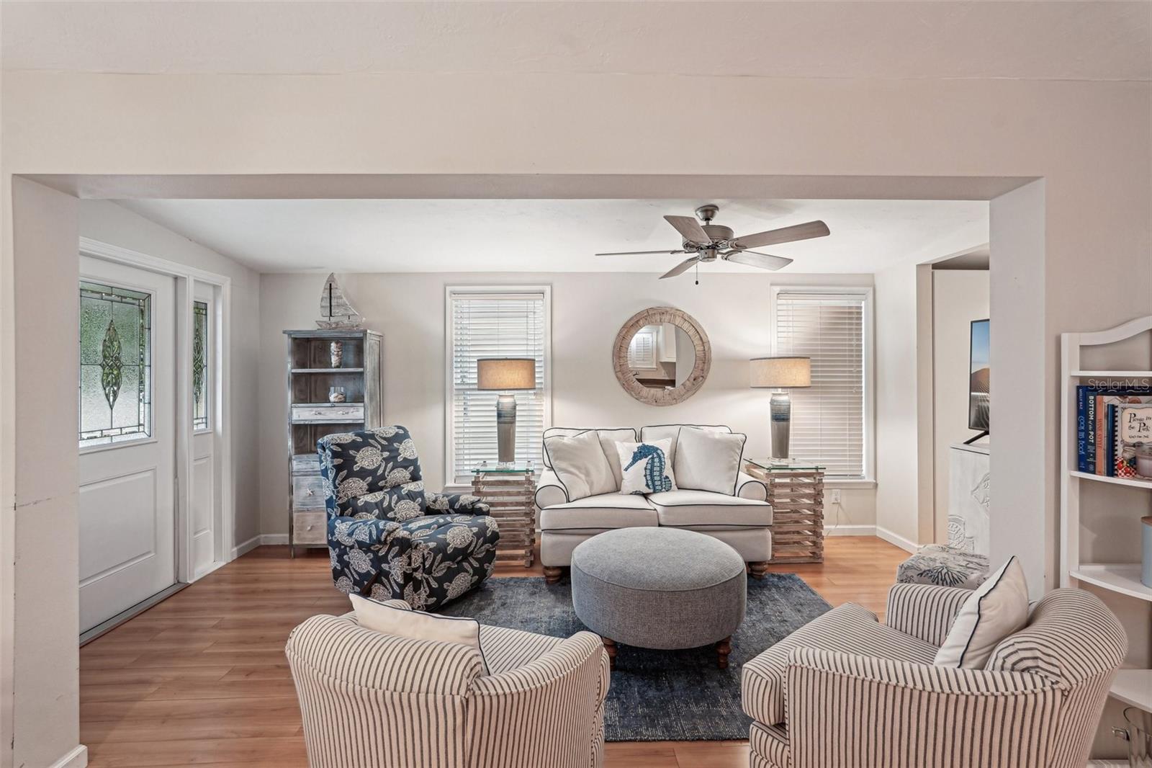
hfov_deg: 96.7
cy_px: 384
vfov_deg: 73.7
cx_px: 576
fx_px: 512
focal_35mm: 16
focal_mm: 16
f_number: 7.1
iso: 400
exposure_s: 1/10
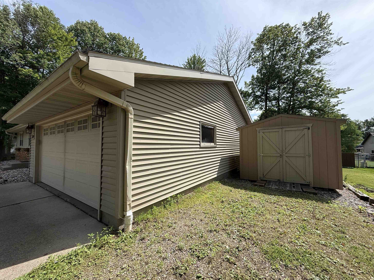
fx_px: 151
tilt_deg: +2.8
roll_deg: +0.4
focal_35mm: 14
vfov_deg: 85.7
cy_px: 140
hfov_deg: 102.1
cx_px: 187
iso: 50
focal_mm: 2.22
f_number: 2.2
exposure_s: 1/1534
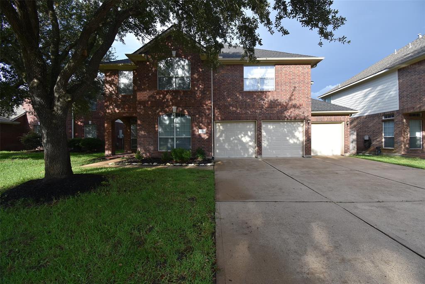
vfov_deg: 77.4
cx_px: 212
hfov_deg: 100.4
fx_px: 177
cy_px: 142
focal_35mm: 15
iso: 400
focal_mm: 10
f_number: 8
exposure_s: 1/500
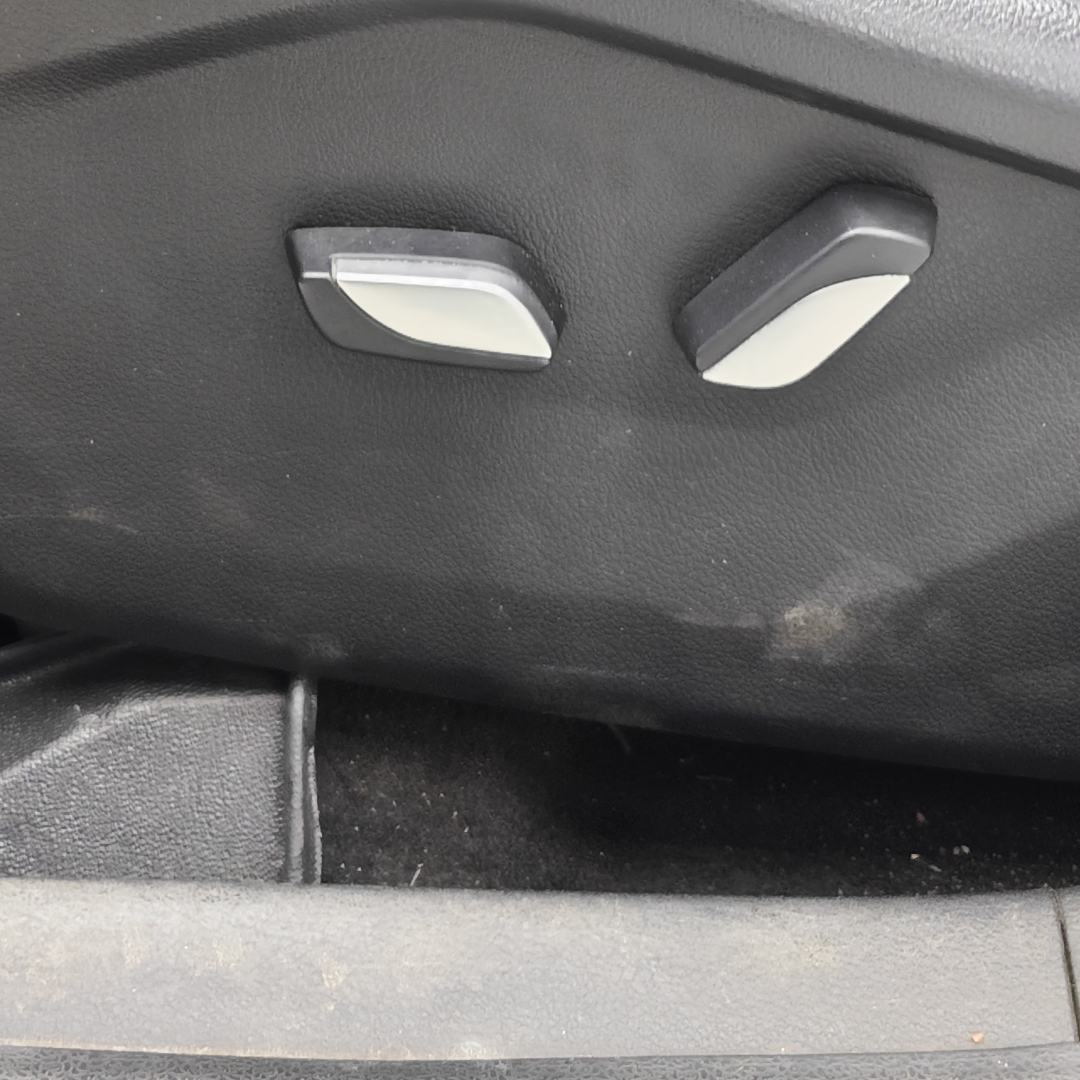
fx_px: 2294
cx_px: 477
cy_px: -134
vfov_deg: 24.5
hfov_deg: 26.5
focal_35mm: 65
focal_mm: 8.7
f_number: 1.9
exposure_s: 1/25
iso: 1250
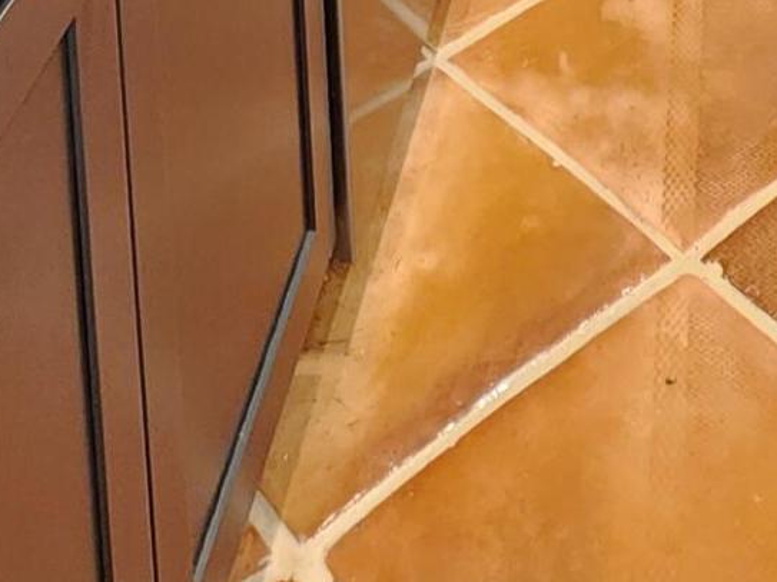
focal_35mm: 69
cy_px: -882
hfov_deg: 26.7
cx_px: 768
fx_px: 1548
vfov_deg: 13.7
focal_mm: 2.2
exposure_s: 1/30
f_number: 2.2
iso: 400
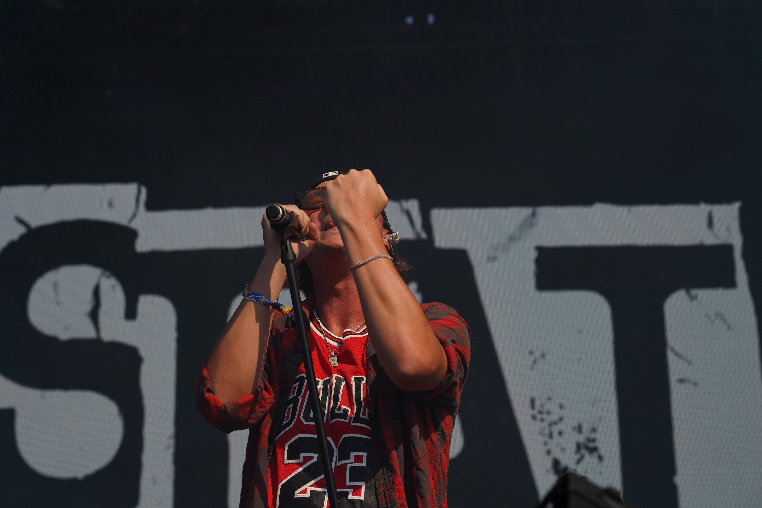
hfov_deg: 19.5
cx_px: 381
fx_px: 2222
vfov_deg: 13.0
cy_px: 254
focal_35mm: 105
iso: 100
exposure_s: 1/640
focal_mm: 105
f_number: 8
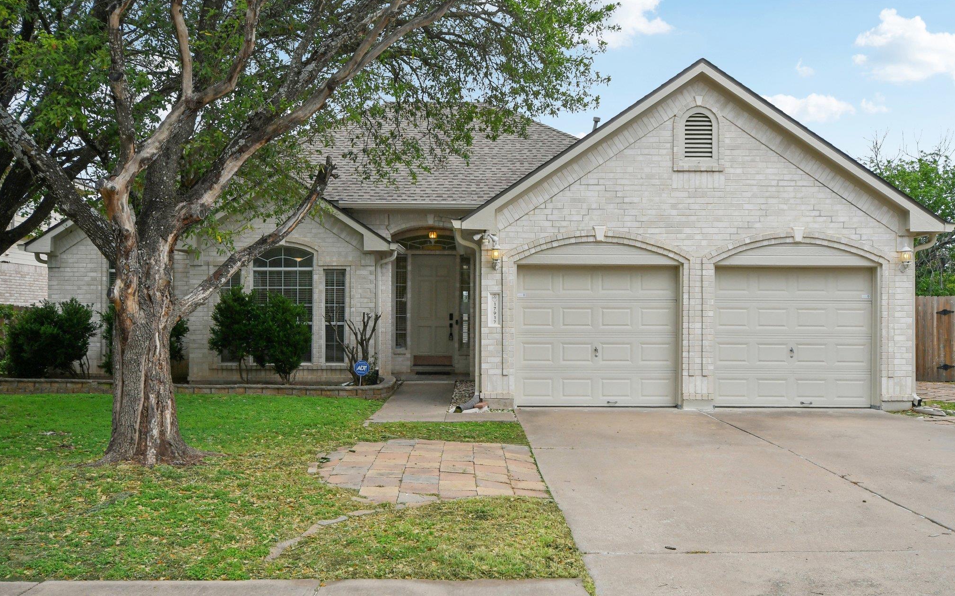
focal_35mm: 31
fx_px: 807
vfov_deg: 40.6
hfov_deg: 61.2
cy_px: 284
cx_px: 477
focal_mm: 20
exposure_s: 1/1000
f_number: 8
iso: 400
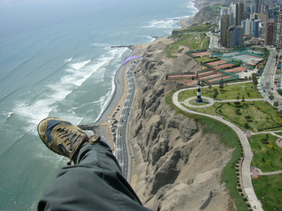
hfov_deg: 52.6
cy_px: 106
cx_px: 141
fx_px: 285
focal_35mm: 35
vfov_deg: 40.7
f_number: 8
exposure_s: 1/200
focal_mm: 5.8
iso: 50
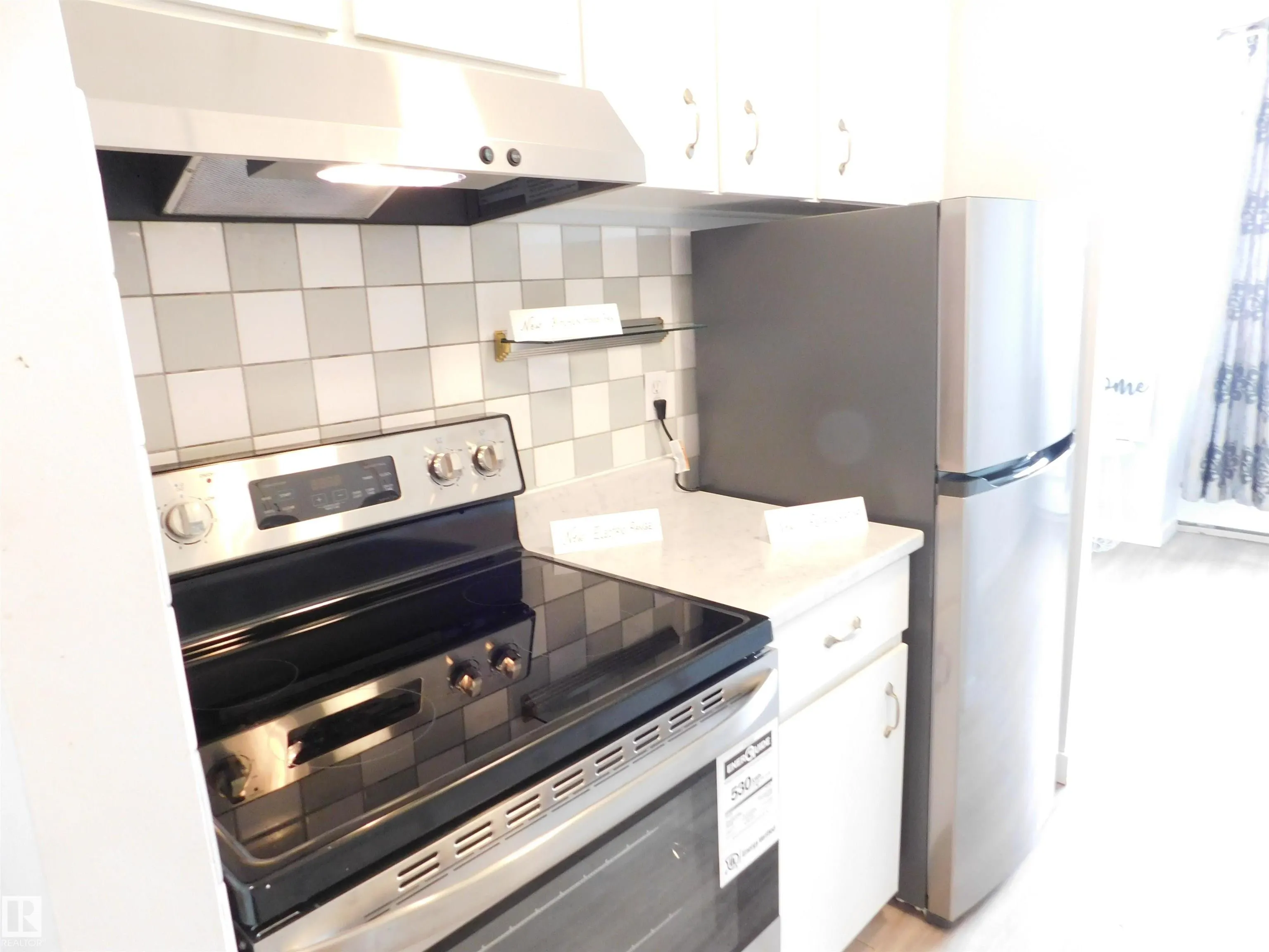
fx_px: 843
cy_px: 476
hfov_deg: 73.9
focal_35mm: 23
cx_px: 634
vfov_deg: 58.9
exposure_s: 1/15
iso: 400
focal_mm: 4
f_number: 3
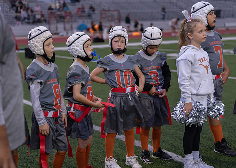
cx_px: 118
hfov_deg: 27.0
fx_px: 492
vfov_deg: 19.4
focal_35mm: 73
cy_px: 84
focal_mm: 70
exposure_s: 1/320
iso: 500
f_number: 2.8
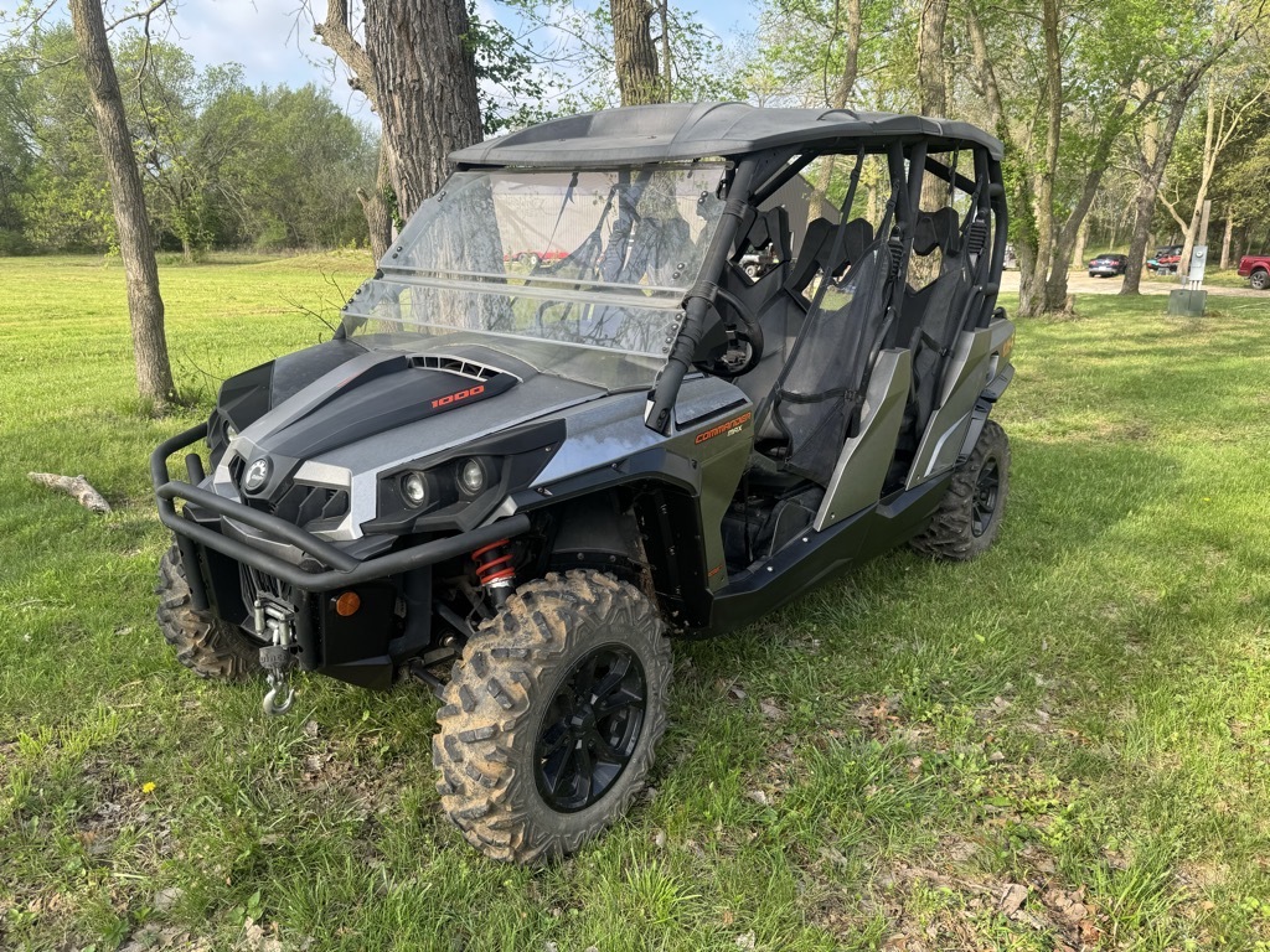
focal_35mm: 24
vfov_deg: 56.8
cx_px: 635
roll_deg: -2.6
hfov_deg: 71.6
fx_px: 881
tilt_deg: -12.9
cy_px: 476
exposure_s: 1/888
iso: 80
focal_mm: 6.76
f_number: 1.78
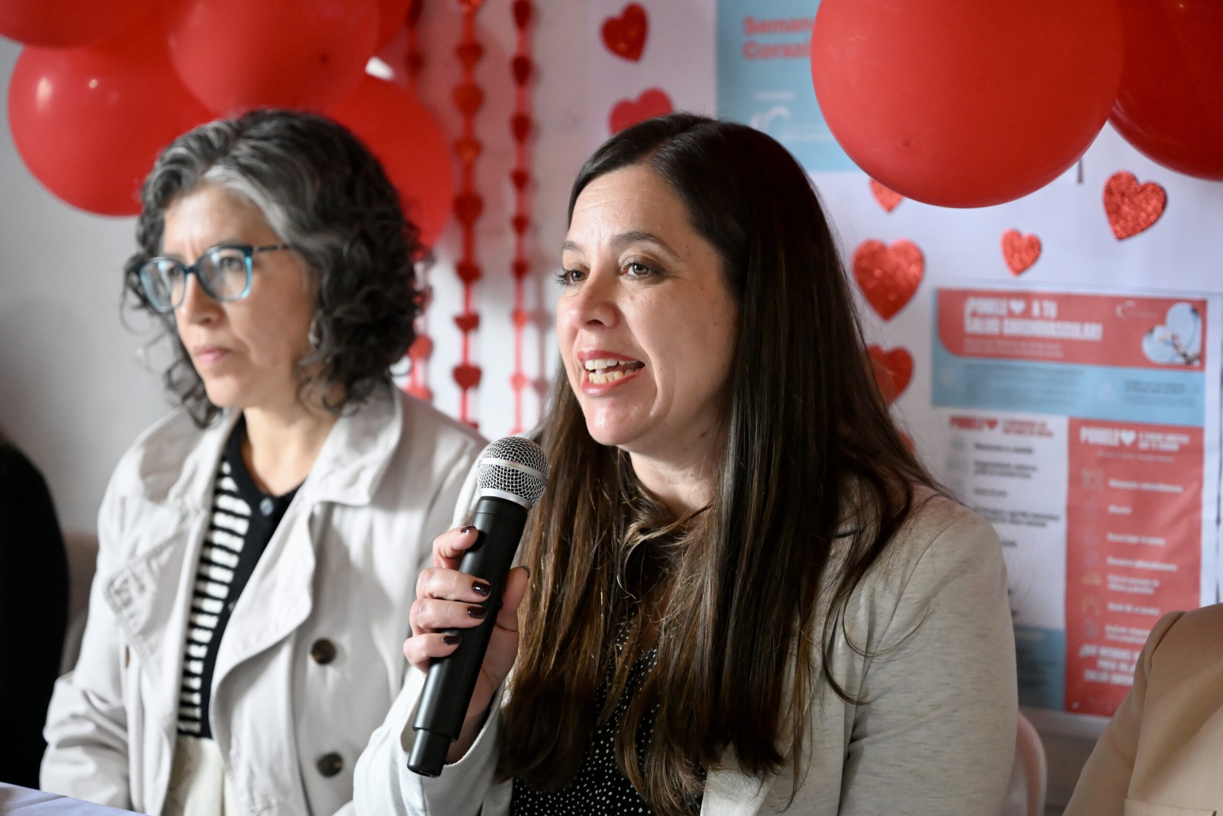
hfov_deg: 28.8
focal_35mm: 70
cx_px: 612
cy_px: 408
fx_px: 2378
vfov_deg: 19.5
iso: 6400
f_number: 2.8
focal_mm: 70
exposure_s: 1/800
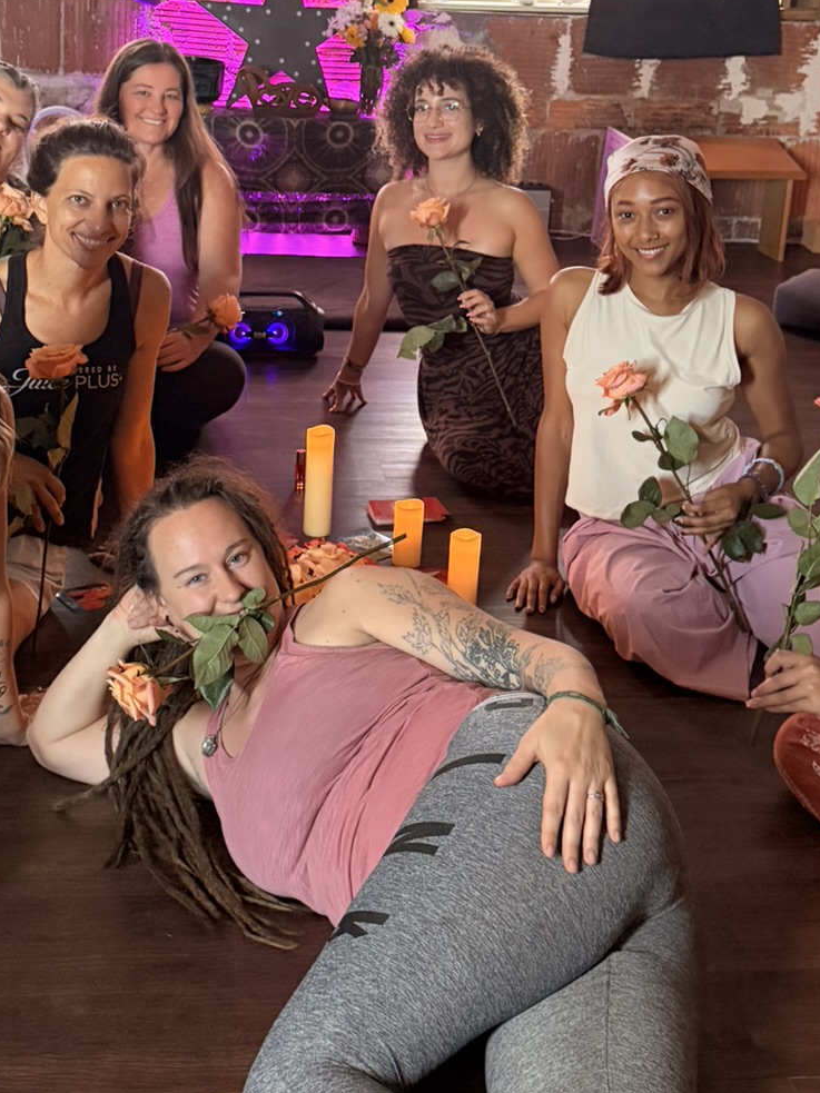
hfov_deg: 29.1
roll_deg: -3.9
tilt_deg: -14.0
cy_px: 322
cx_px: 350
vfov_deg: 37.6
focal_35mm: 50
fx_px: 1580
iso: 800
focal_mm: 6.76
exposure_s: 1/60
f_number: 1.78
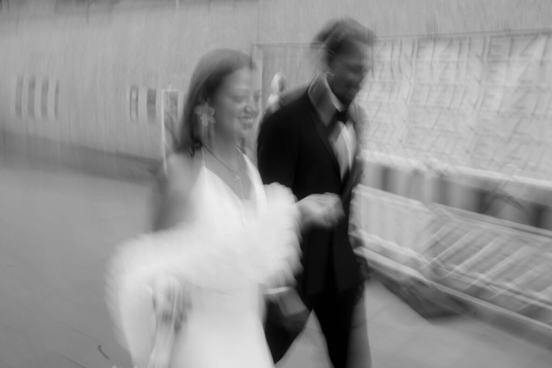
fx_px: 552
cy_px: 184
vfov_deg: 36.9
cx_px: 276
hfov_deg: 53.1
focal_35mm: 36
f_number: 14
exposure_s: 1/6
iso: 320
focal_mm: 36
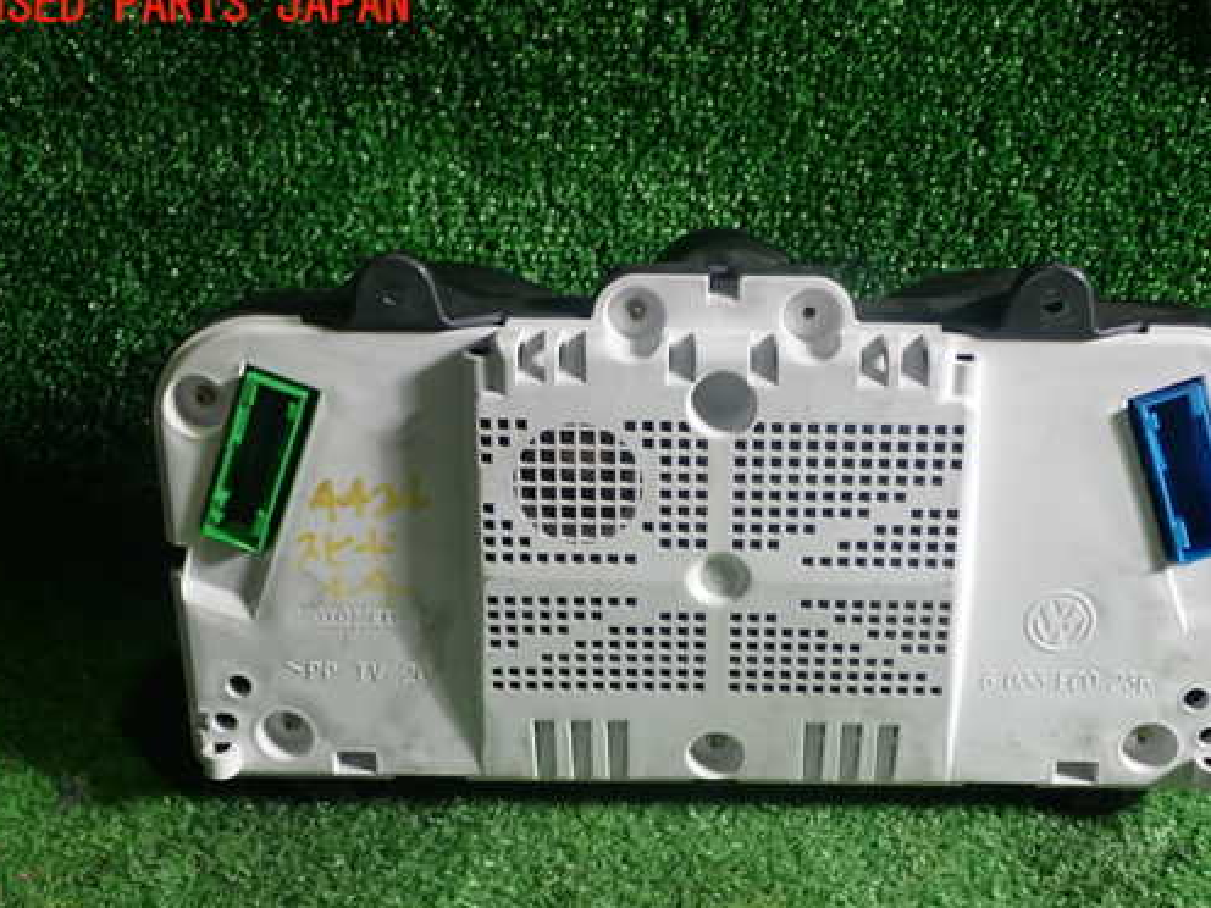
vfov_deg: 31.5
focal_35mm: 46
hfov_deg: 41.1
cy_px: 525
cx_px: 698
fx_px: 1609
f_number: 2.7
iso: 200
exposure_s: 1/50
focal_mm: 6.83
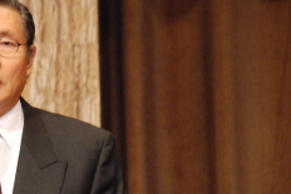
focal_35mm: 436
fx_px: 3527
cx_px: -15
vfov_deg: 3.2
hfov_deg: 4.7
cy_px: 105
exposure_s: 1/25
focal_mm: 135
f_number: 5.6
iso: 1600
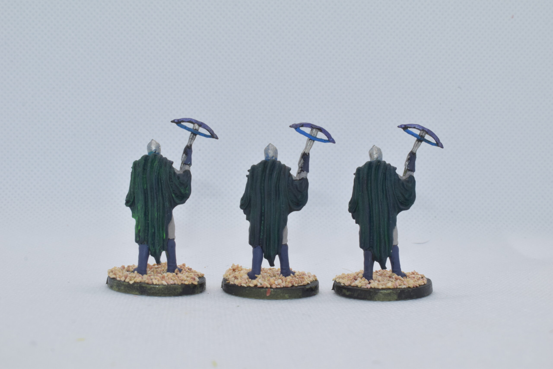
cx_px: 276
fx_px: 922
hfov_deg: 33.4
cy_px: 184
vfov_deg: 22.6
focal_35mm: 60
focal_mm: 40
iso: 800
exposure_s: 1/125
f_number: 18
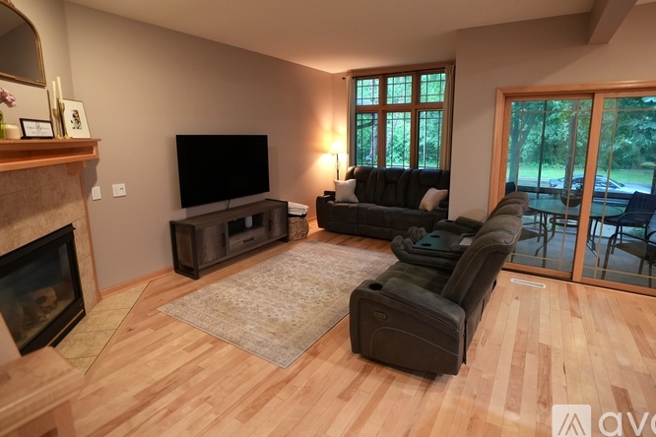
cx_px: 342
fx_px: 328
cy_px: 198
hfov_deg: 90.0
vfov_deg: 67.2
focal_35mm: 18
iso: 4000
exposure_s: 1/160
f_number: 2.8
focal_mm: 16
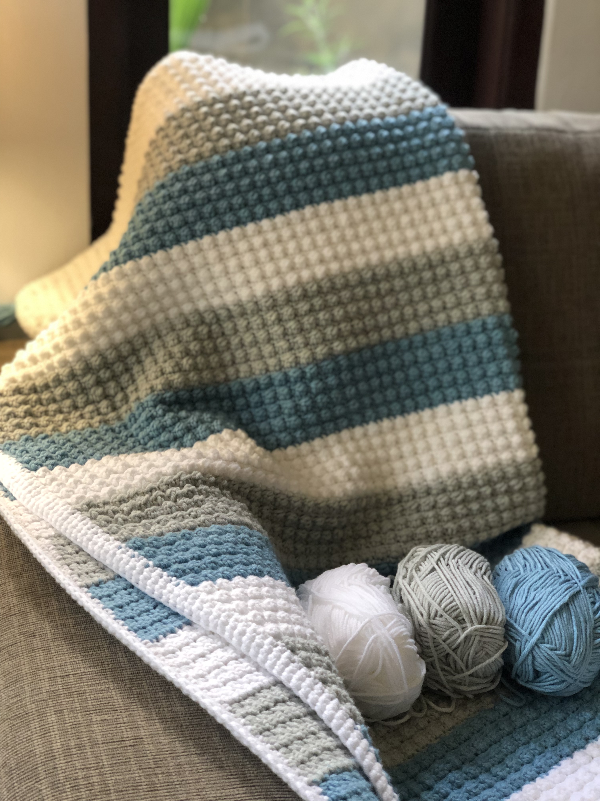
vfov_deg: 36.8
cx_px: 300
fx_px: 1202
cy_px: 400
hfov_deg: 28.0
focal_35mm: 52
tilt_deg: -21.7
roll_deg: -3.5
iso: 125
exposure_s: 1/42
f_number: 2.4
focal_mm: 6
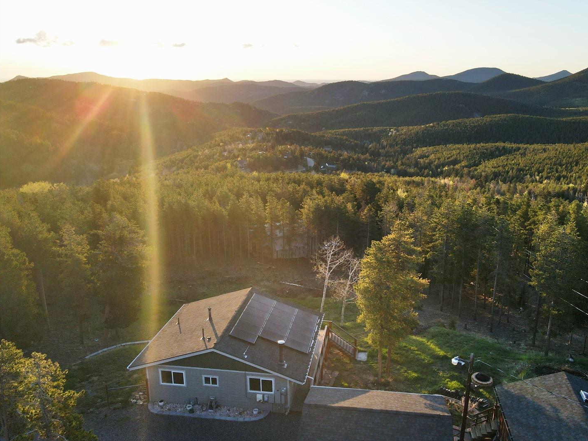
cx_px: 330
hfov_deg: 65.1
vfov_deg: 51.4
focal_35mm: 27
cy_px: 215
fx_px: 459
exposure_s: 1/182
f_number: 2.8
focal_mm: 4.5
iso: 100
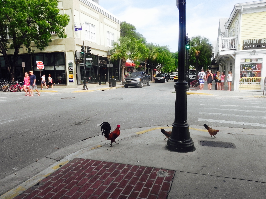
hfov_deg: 67.3
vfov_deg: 53.1
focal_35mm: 26
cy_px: 100
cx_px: 133
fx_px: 200
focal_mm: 4.6
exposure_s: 1/264
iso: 160
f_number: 6.3
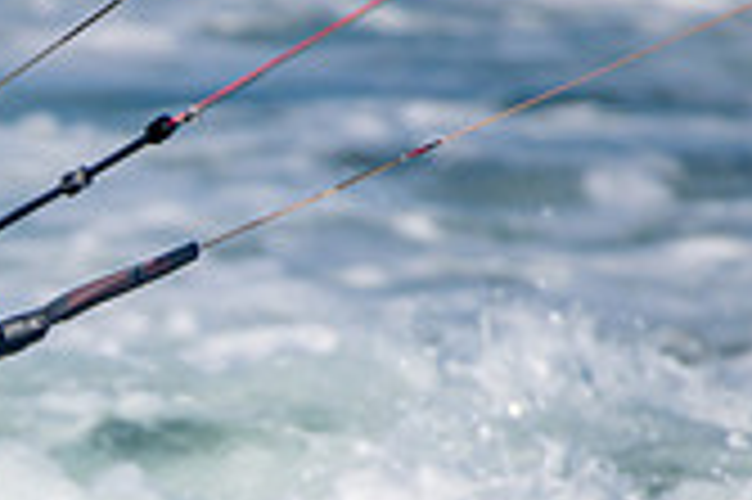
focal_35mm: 1735
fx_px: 36206
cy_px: 583
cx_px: -275
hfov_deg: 1.2
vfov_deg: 0.8
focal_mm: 500
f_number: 5.6
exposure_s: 1/2000
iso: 110
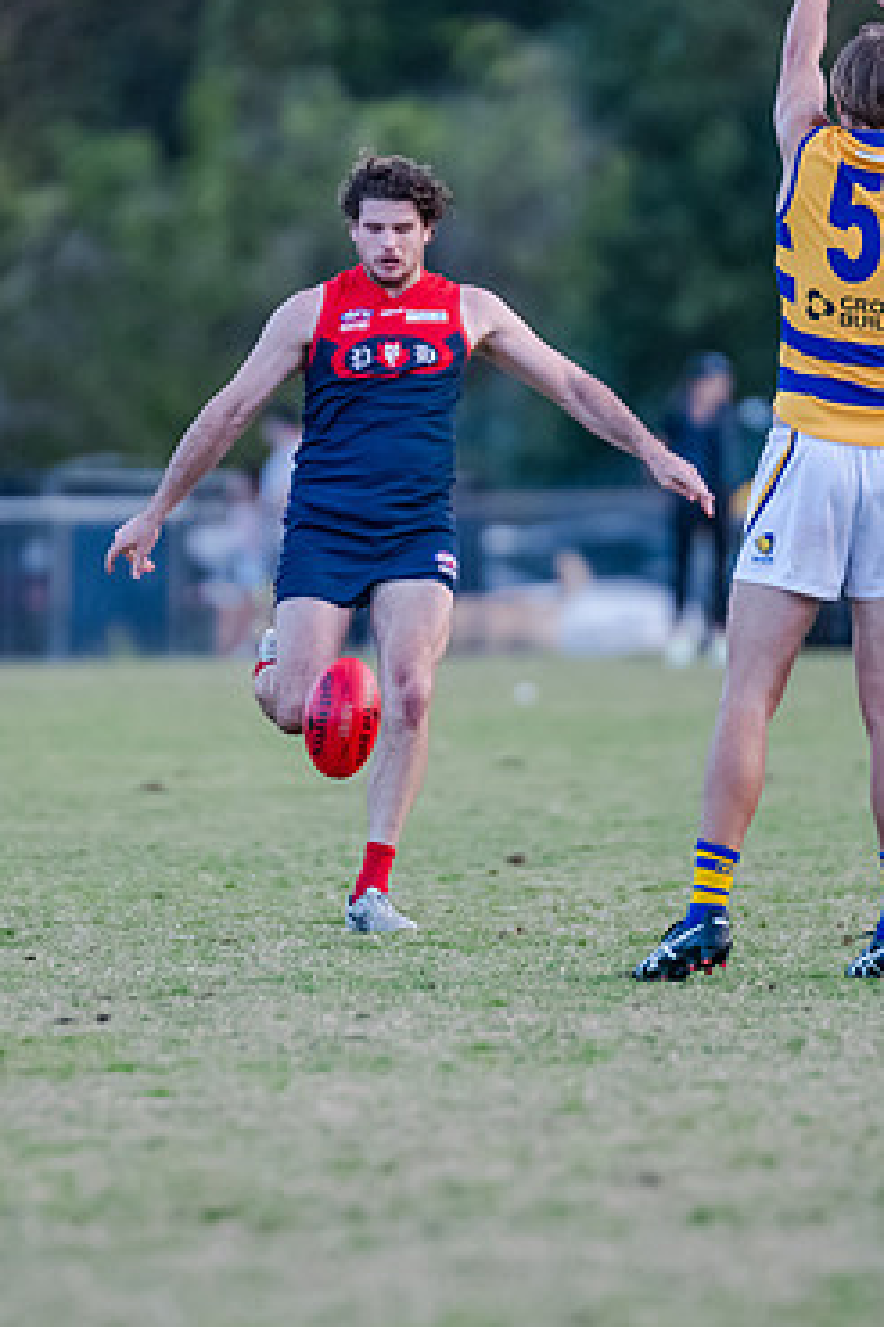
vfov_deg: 2.8
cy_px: 447
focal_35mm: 740
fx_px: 27255
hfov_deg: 1.9
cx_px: 355
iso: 1600
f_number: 2.8
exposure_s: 1/1600
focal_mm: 300
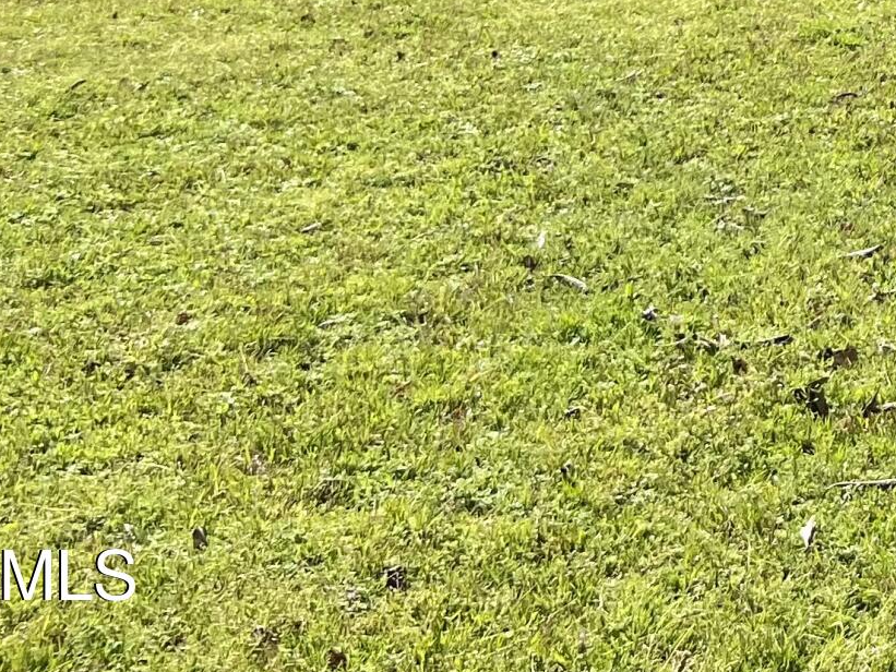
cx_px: 1265
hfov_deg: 18.7
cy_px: -539
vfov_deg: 13.9
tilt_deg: +3.4
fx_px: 2459
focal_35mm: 95
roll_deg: +0.1
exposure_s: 1/12658
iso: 50
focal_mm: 5.7
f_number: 1.5
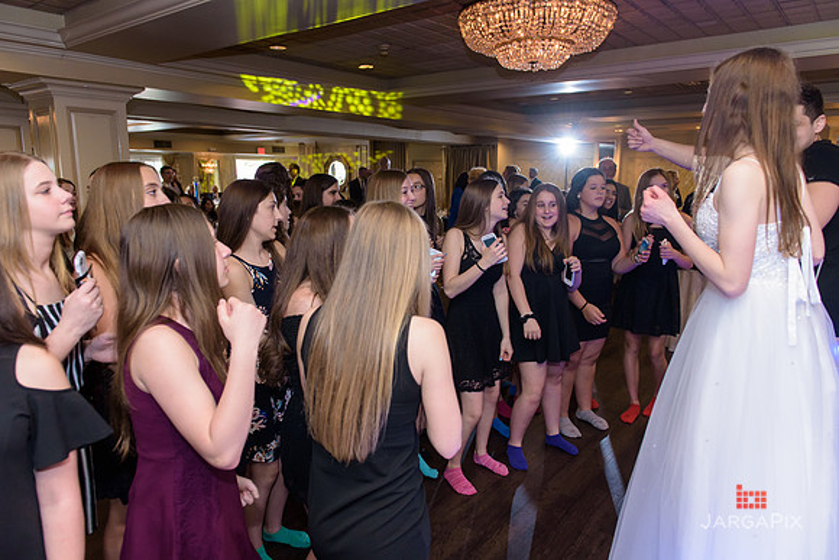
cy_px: 280
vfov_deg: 53.2
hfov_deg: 73.7
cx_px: 420
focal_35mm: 24
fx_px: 559
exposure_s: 1/125
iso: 1600
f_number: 3.2
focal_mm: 24
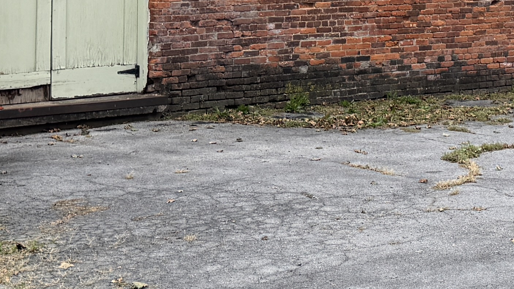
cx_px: 412
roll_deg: +0.0
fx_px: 1445
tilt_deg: +1.4
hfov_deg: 20.0
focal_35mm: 106
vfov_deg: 11.1
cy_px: -109
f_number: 1.78
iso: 80
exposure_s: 1/514
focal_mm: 6.76
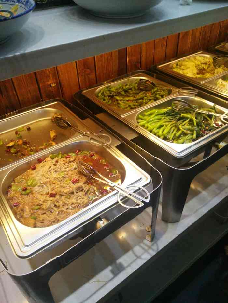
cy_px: 152
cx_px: 114
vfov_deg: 79.0
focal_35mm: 21
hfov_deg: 63.5
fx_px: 184
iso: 259
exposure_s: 1/33.3
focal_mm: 3.66
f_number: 2.2
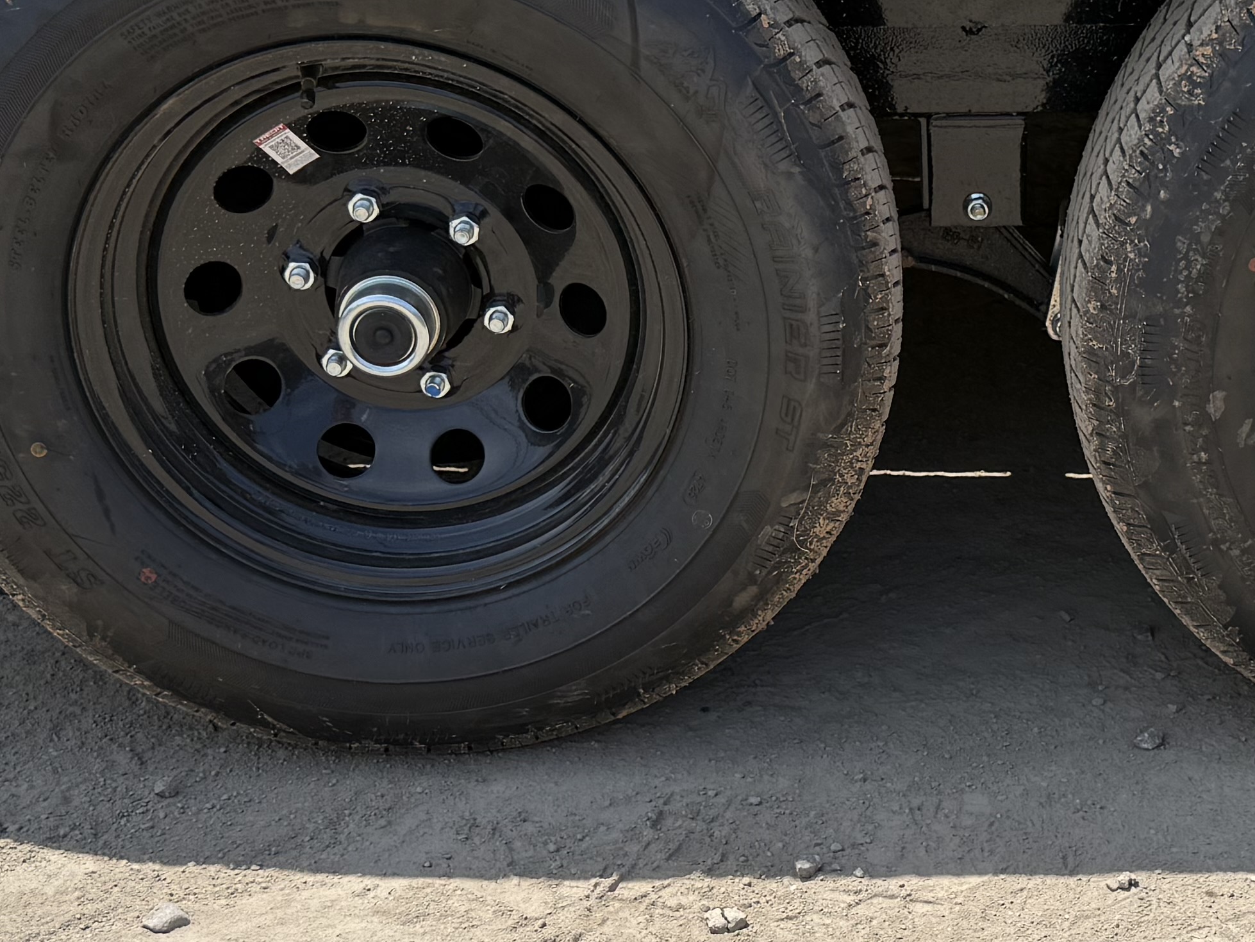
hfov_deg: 27.2
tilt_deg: -24.3
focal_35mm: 70
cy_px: 419
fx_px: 2538
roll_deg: -1.2
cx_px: 1010
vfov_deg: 21.0
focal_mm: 6.76
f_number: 1.78
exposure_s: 1/3145
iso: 80
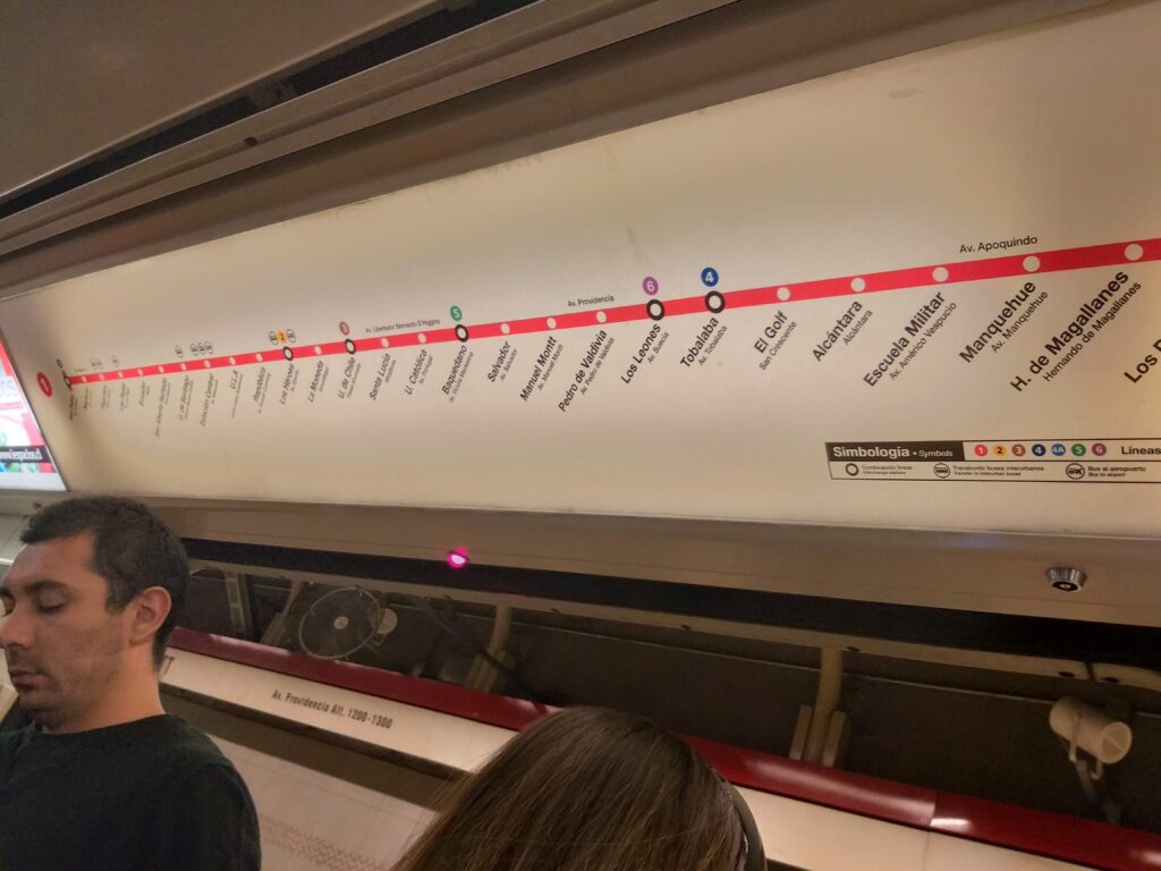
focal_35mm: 26
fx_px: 872
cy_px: 436
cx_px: 580
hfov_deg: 67.3
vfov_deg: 53.1
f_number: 1.7
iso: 200
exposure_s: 1/60
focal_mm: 3.93
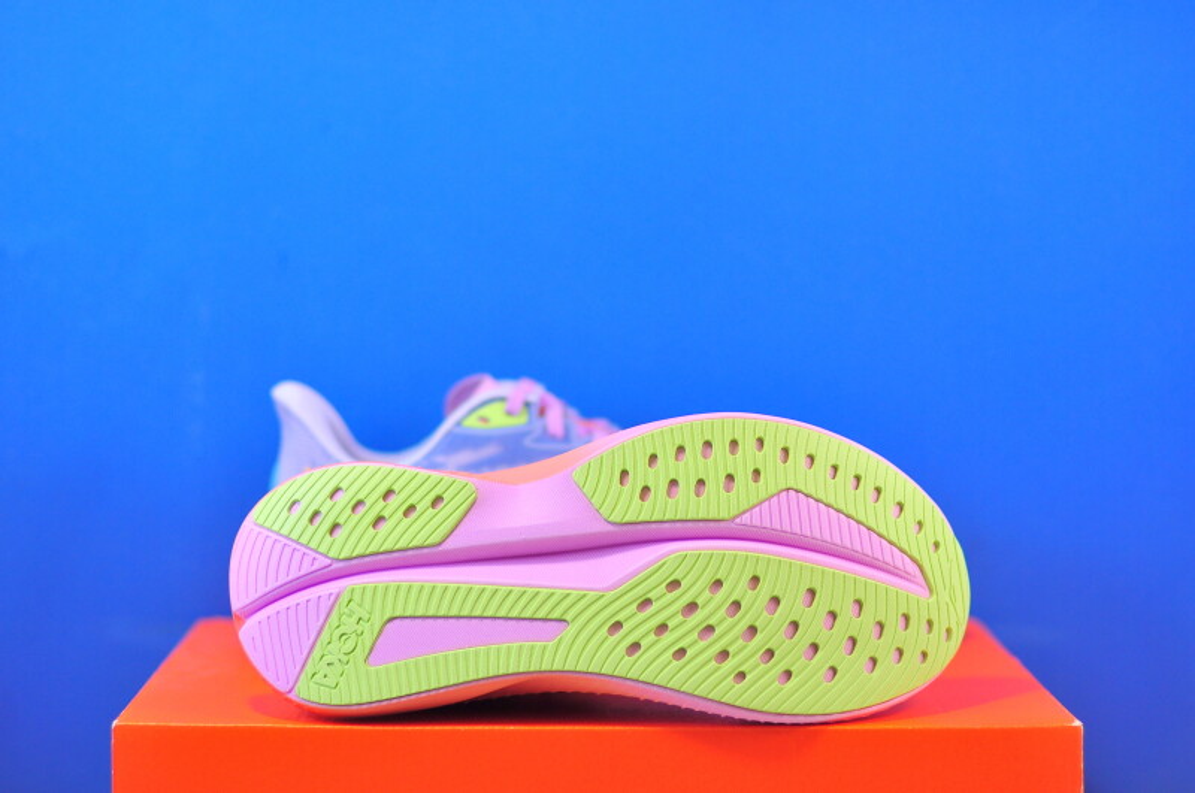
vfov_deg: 18.1
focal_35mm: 75
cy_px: 396
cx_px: 598
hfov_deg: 27.0
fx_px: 2486
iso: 250
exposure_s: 1/320
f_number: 2
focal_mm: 50
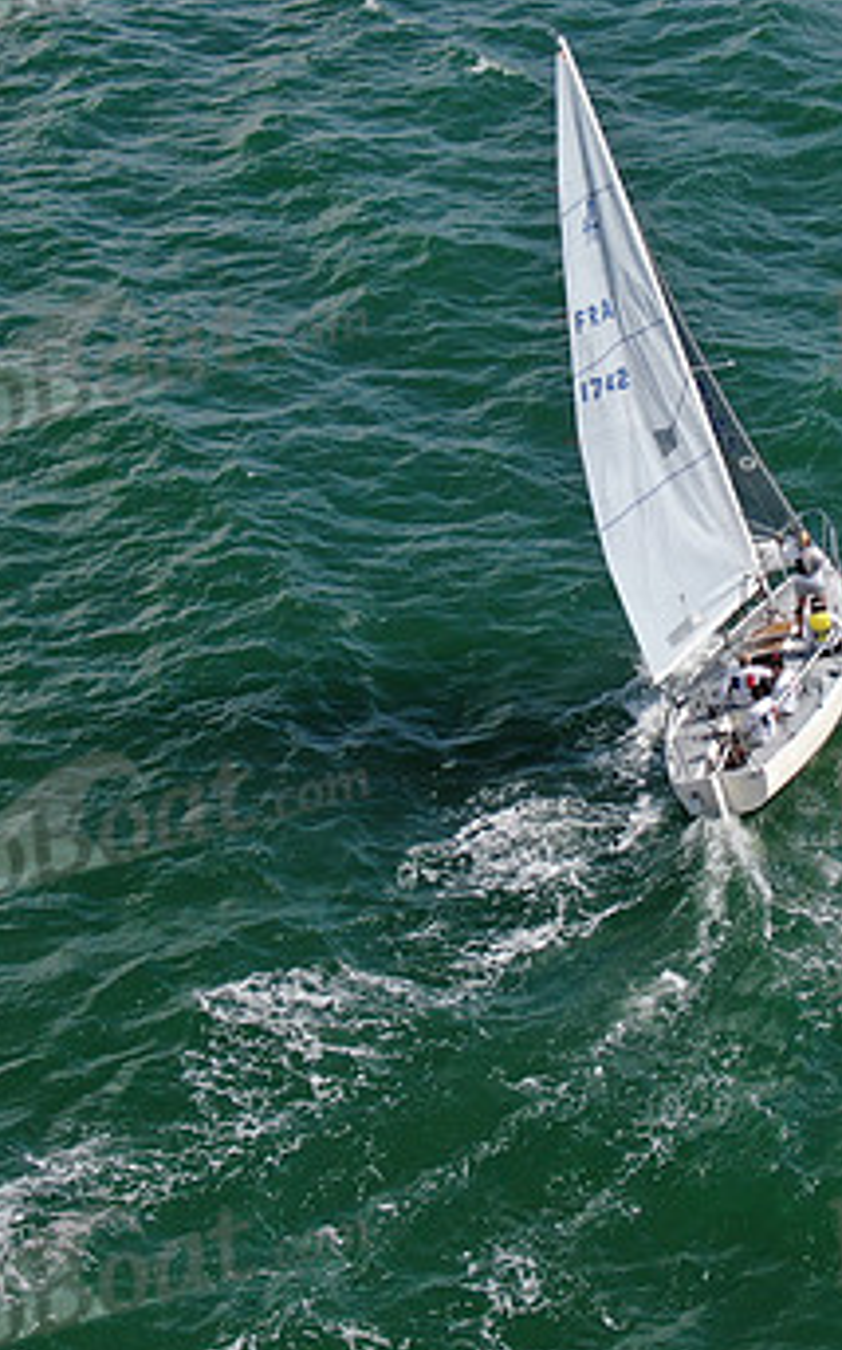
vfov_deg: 24.1
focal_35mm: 86
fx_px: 3162
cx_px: 602
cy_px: 553
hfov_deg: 15.1
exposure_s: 1/800
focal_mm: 8.6
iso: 100
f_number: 3.8
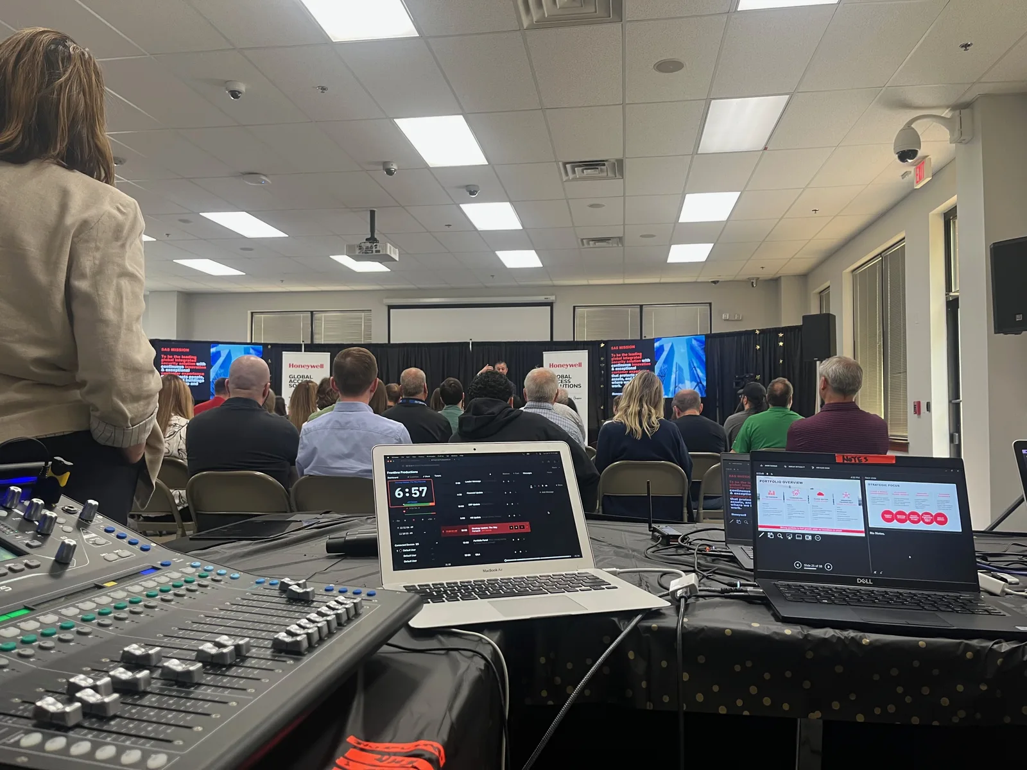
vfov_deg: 53.1
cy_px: 385
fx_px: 771
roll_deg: -0.4
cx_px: 514
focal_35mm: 26
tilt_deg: +3.0
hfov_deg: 67.3
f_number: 1.6
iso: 100
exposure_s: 1/60
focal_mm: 5.1
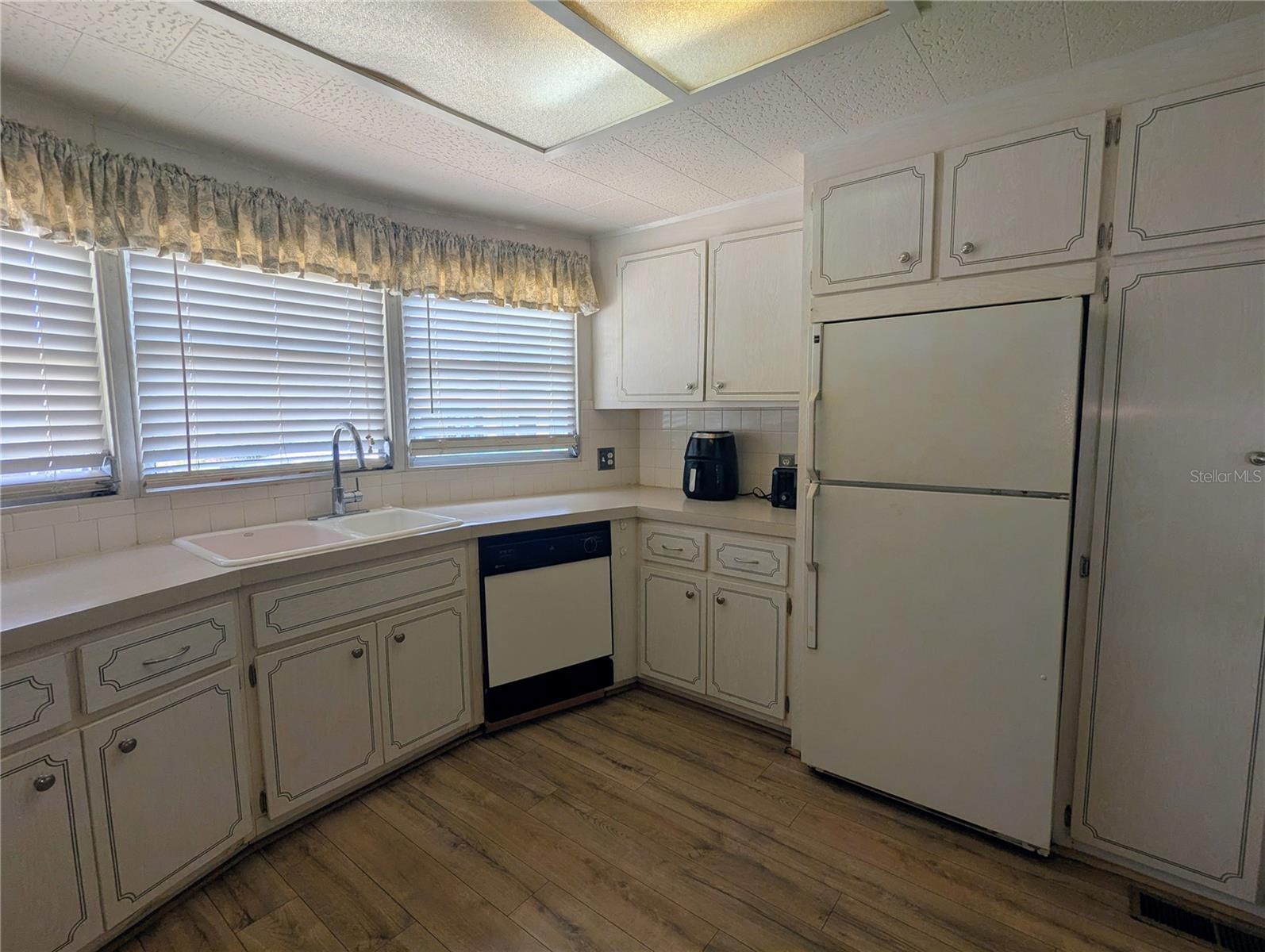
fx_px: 585
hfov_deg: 94.4
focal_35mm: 16
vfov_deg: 78.2
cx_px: 632
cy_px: 476
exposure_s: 1/127
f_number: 2.2
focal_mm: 2.35
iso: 51
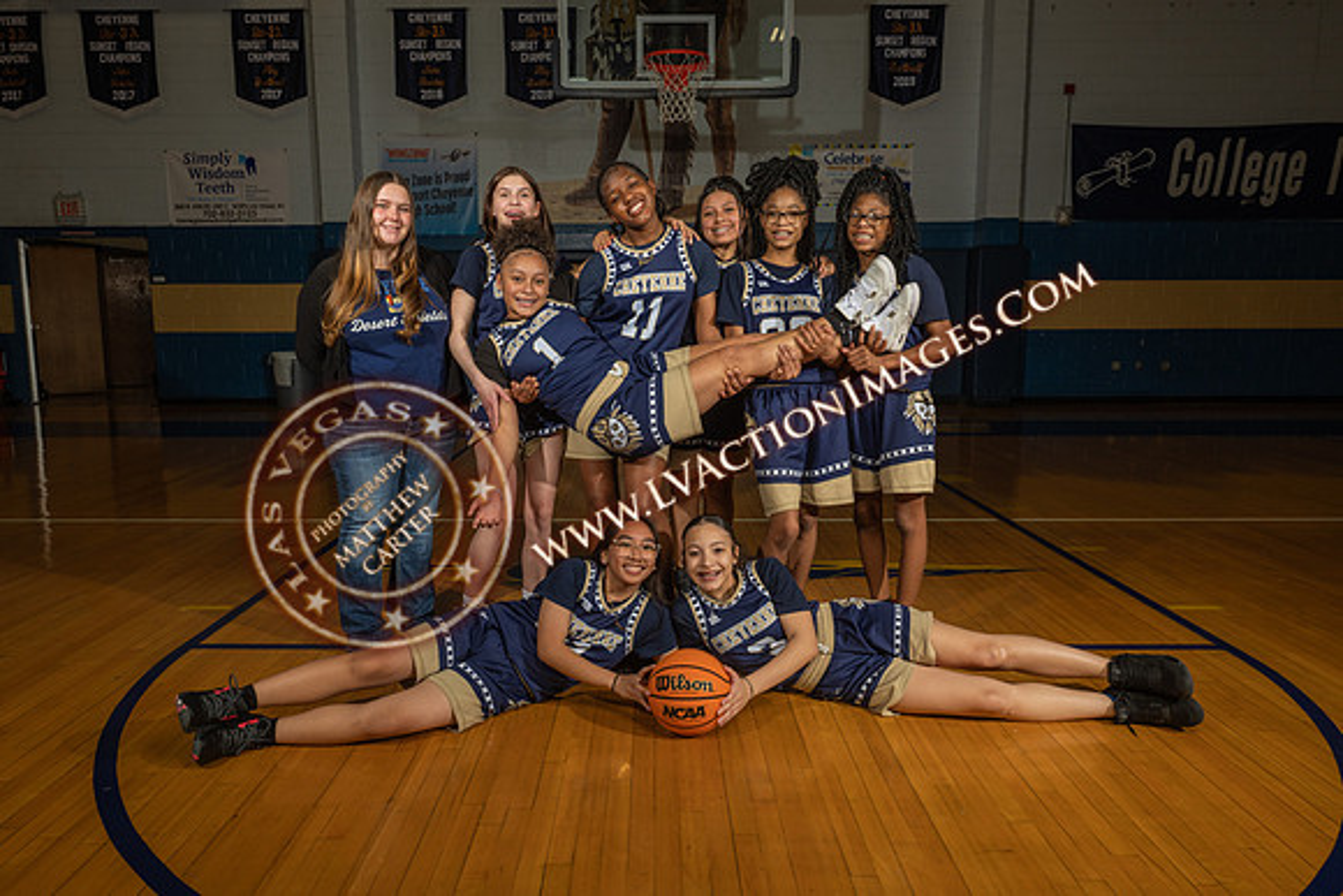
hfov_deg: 70.5
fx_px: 950
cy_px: 459
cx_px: 633
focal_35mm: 25
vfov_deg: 50.5
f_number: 8
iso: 160
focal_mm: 24
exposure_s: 1/200
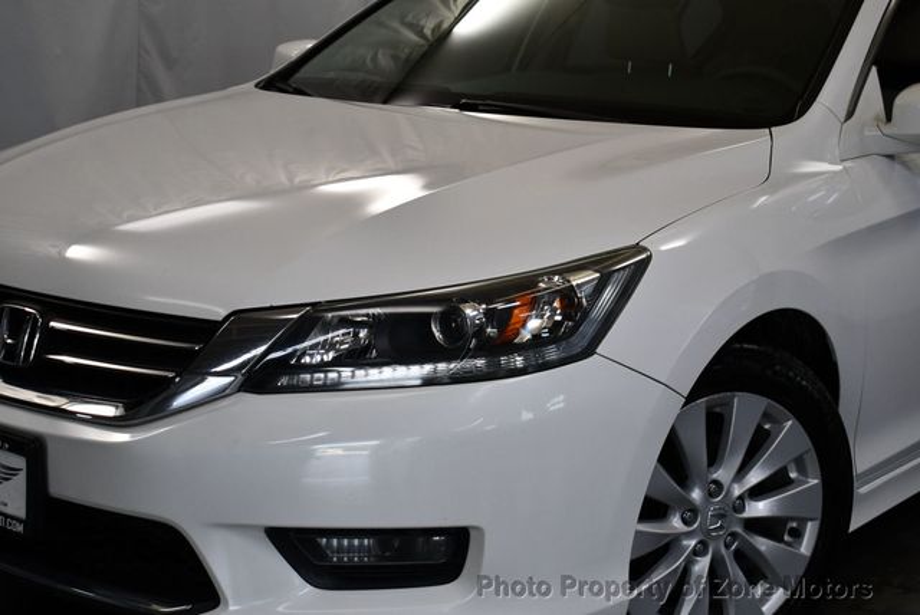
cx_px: 460
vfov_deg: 20.1
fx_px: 1739
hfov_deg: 29.6
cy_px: 308
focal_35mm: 68
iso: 560
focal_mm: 34
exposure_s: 1/250
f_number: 4.5
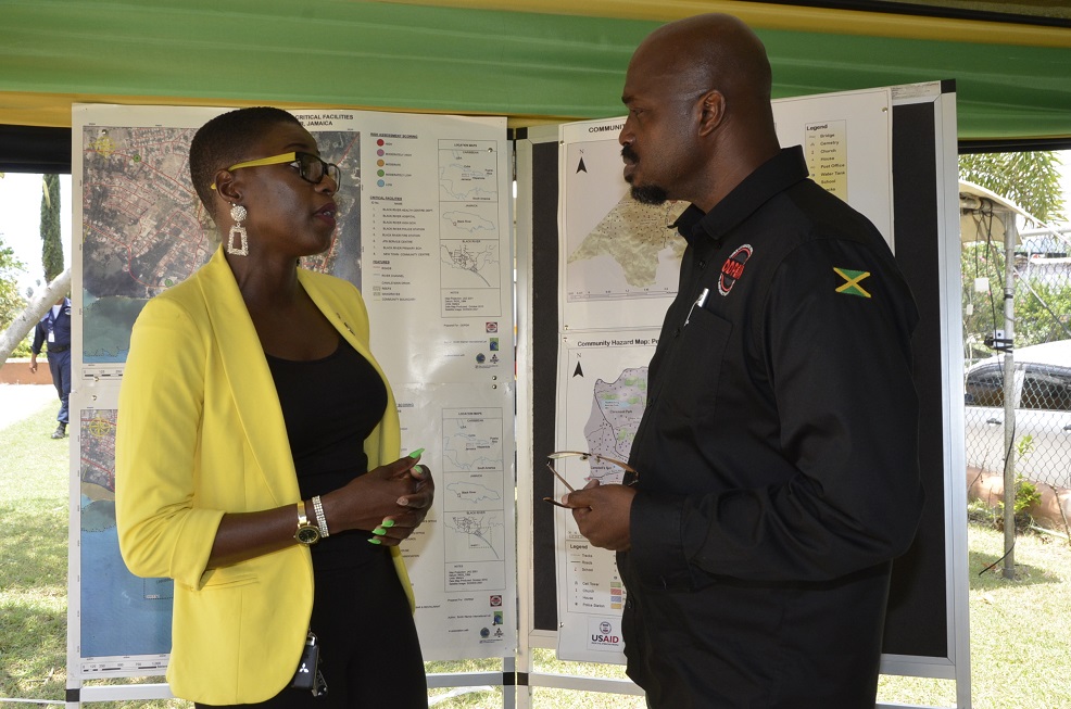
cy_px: 354
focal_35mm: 39
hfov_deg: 49.6
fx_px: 1158
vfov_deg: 34.1
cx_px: 536
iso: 1000
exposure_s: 1/250
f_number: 11
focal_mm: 26
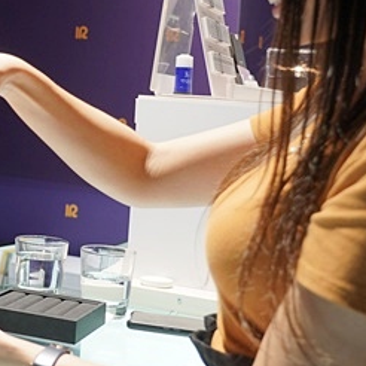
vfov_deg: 21.5
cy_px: 105
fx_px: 957
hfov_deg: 20.0
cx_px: -98
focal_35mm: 80
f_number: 4
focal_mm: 29
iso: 500
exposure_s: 1/30
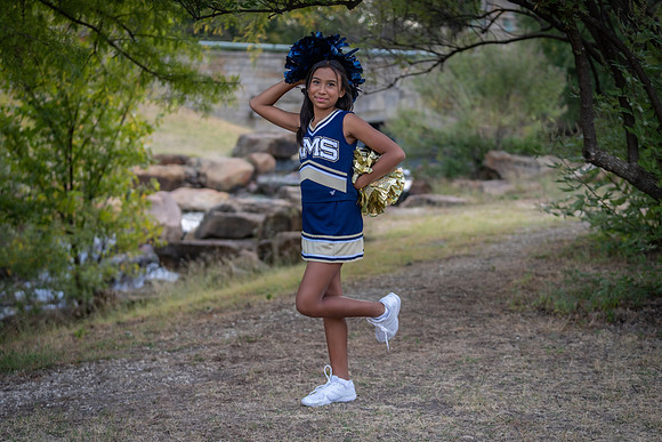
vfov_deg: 18.5
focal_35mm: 74
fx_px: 1352
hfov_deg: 27.5
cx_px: 331
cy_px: 221
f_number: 2.8
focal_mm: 70
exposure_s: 1/320
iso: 160
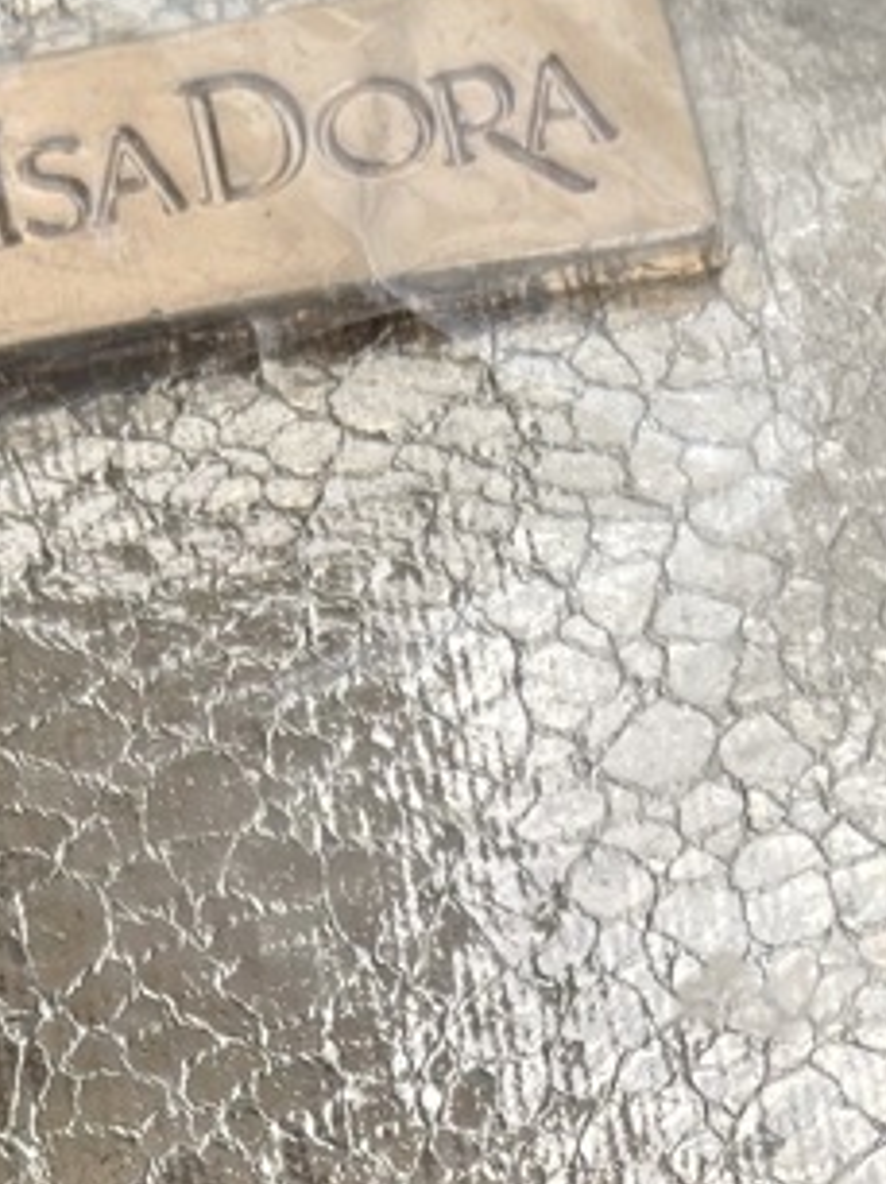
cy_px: 1641
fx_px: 2905
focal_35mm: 85
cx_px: 484
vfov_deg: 20.5
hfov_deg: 17.3
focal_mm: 5.1
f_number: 1.6
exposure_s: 1/621
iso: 50
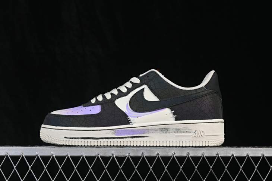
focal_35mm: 75
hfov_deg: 27.0
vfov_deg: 18.2
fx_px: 566
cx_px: 136
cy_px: 90
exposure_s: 1/80
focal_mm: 50
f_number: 8
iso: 160
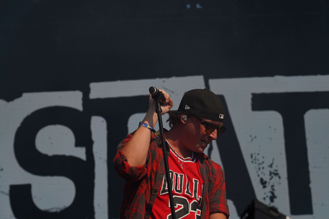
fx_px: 960
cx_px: 164
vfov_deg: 13.0
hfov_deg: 19.5
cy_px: 110
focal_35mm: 105
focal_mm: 105
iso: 100
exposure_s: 1/640
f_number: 8
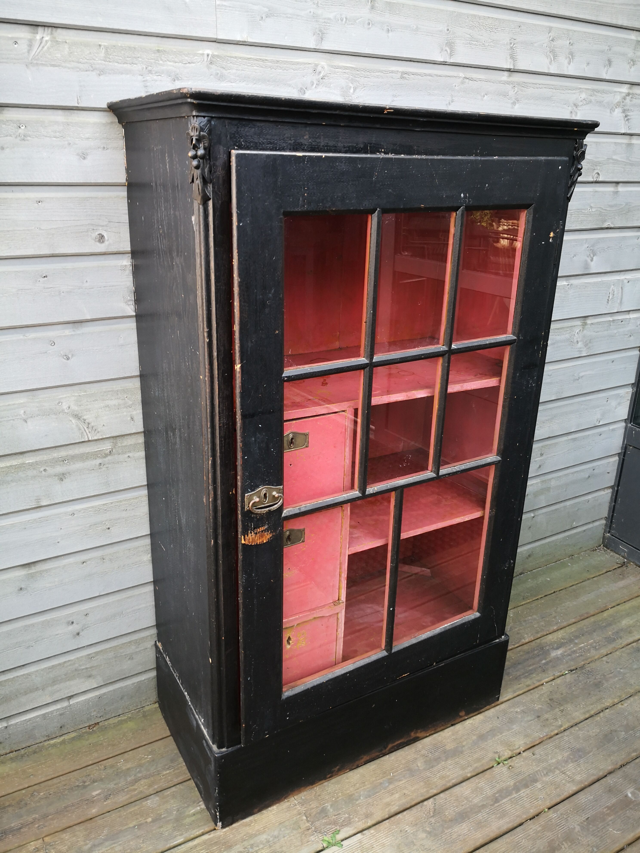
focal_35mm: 27
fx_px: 666
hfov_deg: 51.4
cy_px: 426
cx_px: 320
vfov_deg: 65.3
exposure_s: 1/100
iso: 80
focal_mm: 3.95
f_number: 1.6
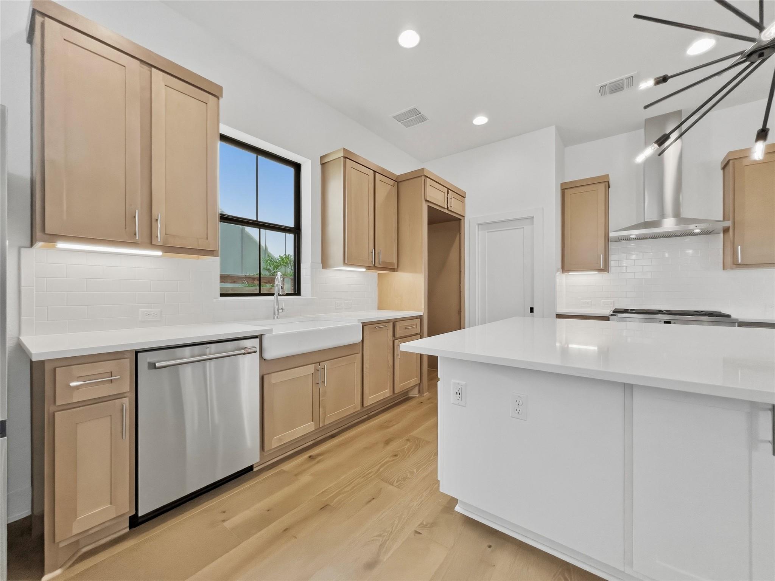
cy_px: 290
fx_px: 291
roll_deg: +0.9
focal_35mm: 13
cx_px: 388
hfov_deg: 106.2
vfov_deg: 89.9
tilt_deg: +0.1
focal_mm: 1.6
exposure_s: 1/120
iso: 80
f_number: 1.8
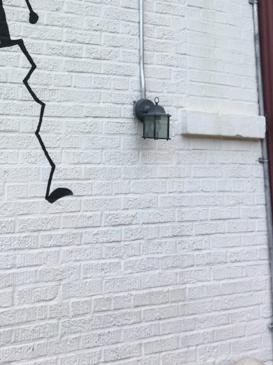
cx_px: 75
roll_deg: -1.1
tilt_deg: +11.9
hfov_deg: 27.7
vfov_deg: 35.1
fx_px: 547
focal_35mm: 52
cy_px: 50
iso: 40
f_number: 2.2
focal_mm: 4.15
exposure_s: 1/120
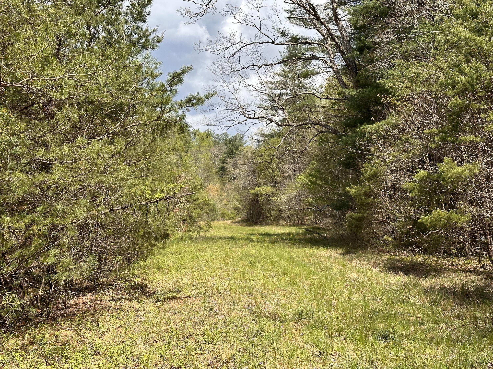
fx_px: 684
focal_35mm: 48
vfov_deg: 30.3
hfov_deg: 39.7
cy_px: 184
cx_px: 246
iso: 64
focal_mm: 6.86
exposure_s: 1/2410
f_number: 1.78
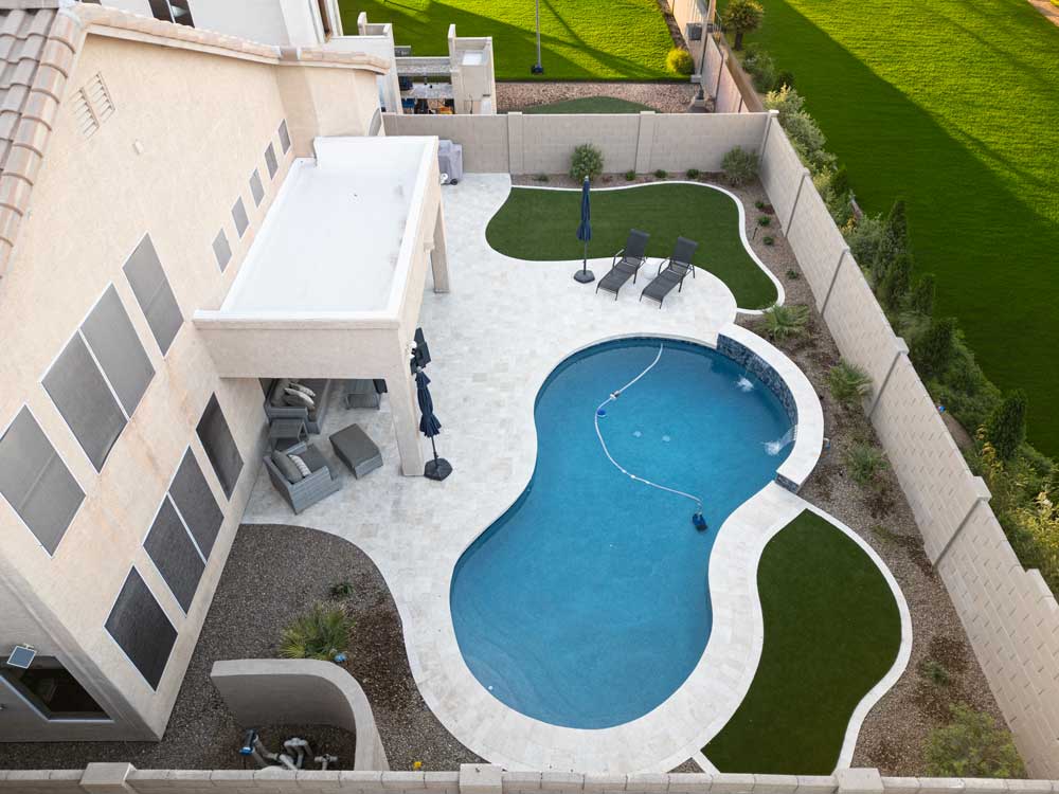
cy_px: 397
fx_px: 734
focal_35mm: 24
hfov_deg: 71.6
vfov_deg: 56.8
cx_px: 530
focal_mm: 6.72
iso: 120
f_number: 1.7
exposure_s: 1/160
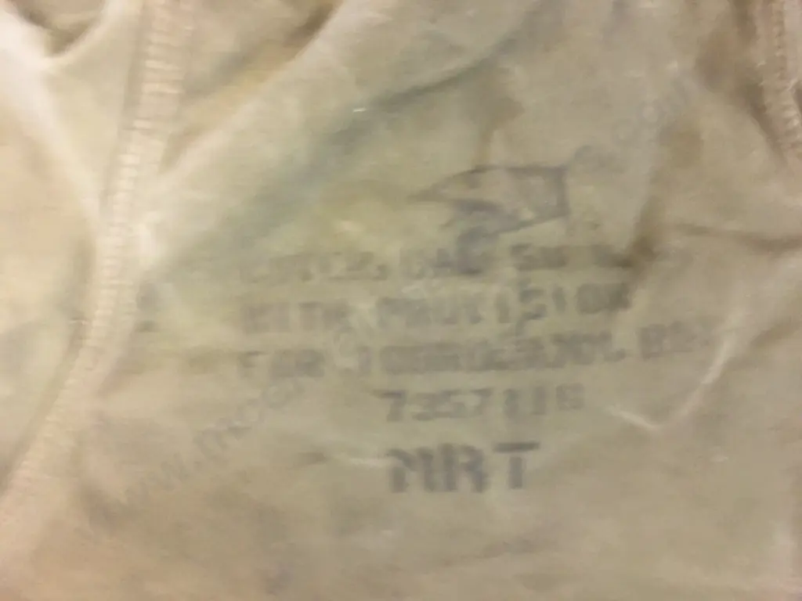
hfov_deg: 61.7
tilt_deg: -75.1
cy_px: 300
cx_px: 401
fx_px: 672
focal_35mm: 29
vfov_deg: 48.2
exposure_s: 1/8
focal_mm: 4.15
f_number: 2.2
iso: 100
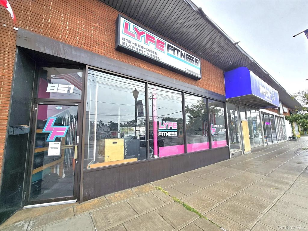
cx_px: 154
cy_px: 116
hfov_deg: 106.2
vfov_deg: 89.9
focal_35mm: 13
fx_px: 116
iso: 50
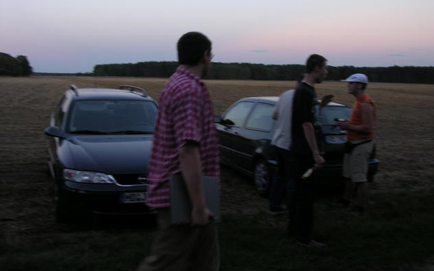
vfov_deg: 31.2
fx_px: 485
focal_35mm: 41
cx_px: 219
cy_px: 121
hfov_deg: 48.2
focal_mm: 5.8
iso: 100
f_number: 2.8
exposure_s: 1/32
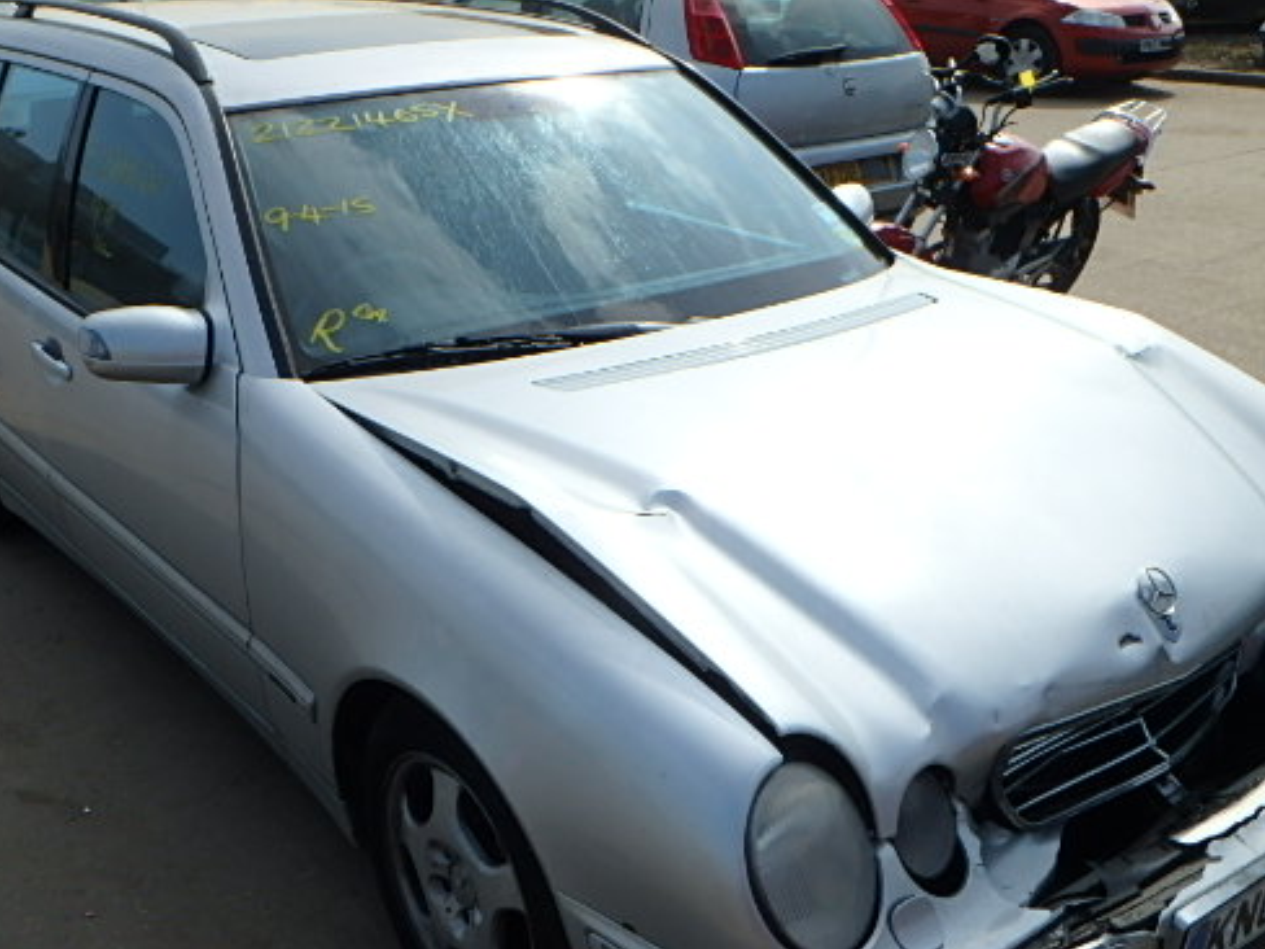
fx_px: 1389
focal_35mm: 38
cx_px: 645
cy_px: 599
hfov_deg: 49.0
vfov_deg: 37.5
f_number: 7.6
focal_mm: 5.2
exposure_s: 1/320
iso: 125
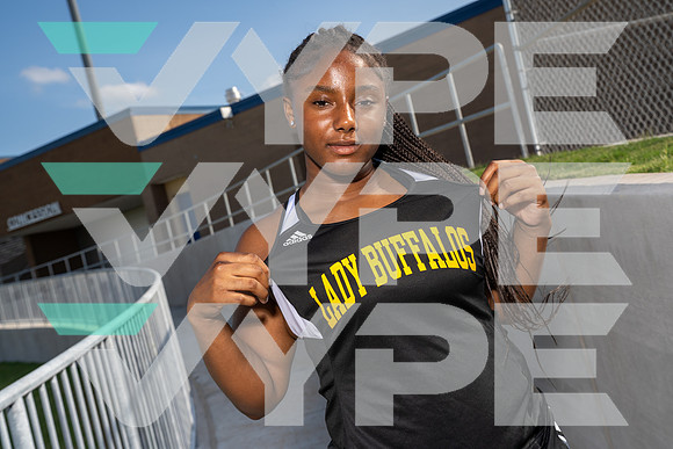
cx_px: 336
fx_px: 841
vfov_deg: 29.9
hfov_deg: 43.6
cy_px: 224
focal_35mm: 45
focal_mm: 45
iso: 100
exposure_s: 1/250
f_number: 8
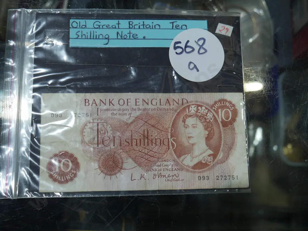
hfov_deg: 42.9
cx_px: 154
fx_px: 391
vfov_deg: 32.9
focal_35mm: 44
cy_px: 116
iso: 200
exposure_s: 1/100
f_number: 4.7
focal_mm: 22
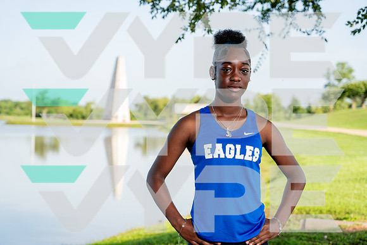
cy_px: 122
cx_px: 184
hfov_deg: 31.4
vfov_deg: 21.3
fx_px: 653
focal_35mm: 64
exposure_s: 1/250
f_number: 4
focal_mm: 64
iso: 100
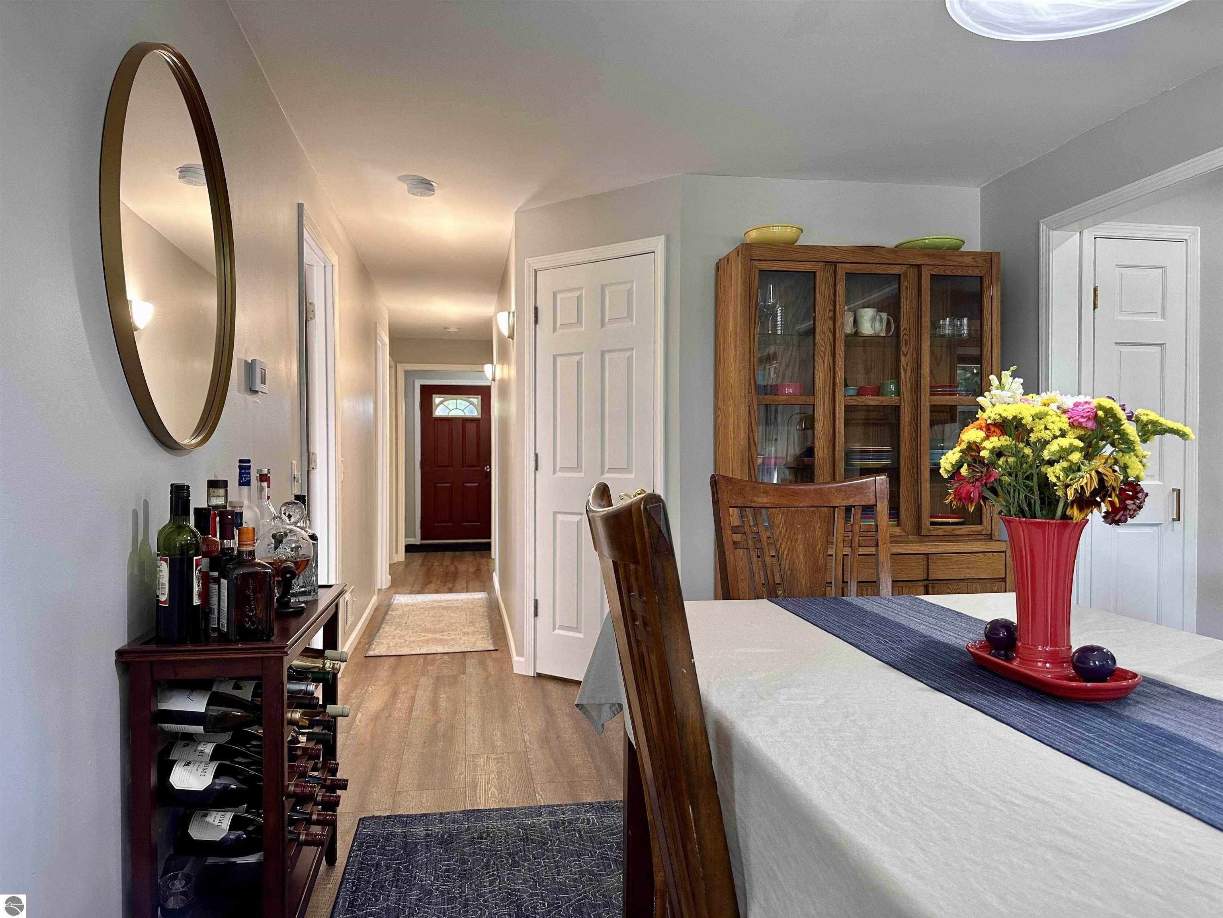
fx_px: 848
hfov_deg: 71.6
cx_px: 612
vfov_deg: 56.8
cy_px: 459
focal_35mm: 24
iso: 160
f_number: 1.78
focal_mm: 6.86
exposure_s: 1/60
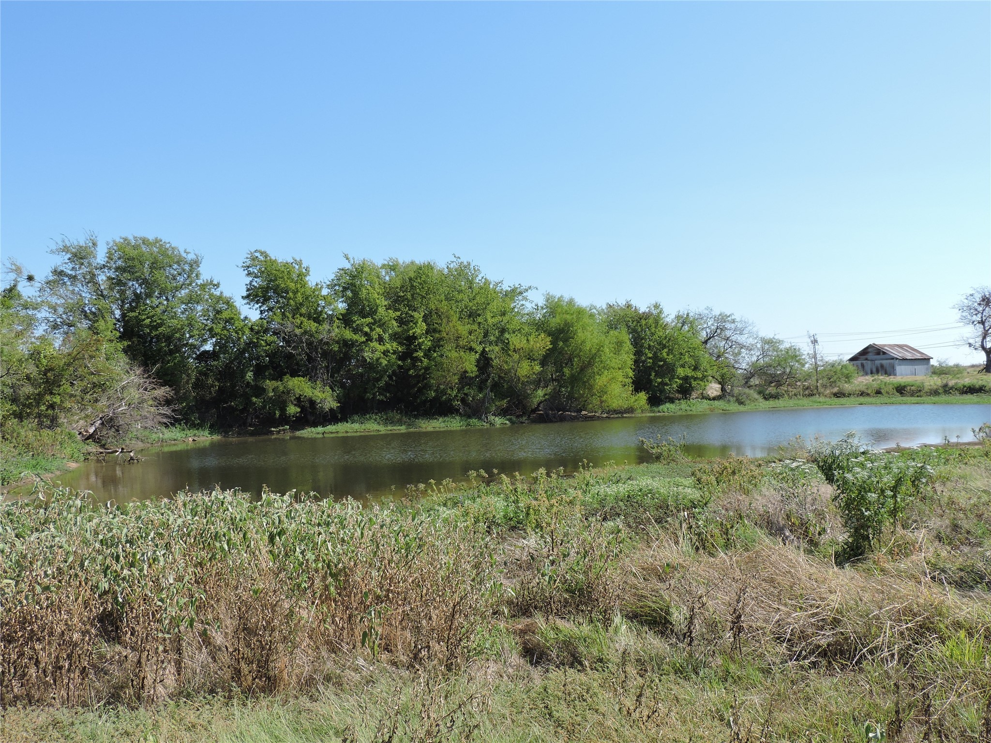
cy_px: 372
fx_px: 859
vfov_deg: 46.8
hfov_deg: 60.0
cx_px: 496
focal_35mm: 30
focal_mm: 5.4
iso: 100
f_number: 3.1
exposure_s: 1/1000
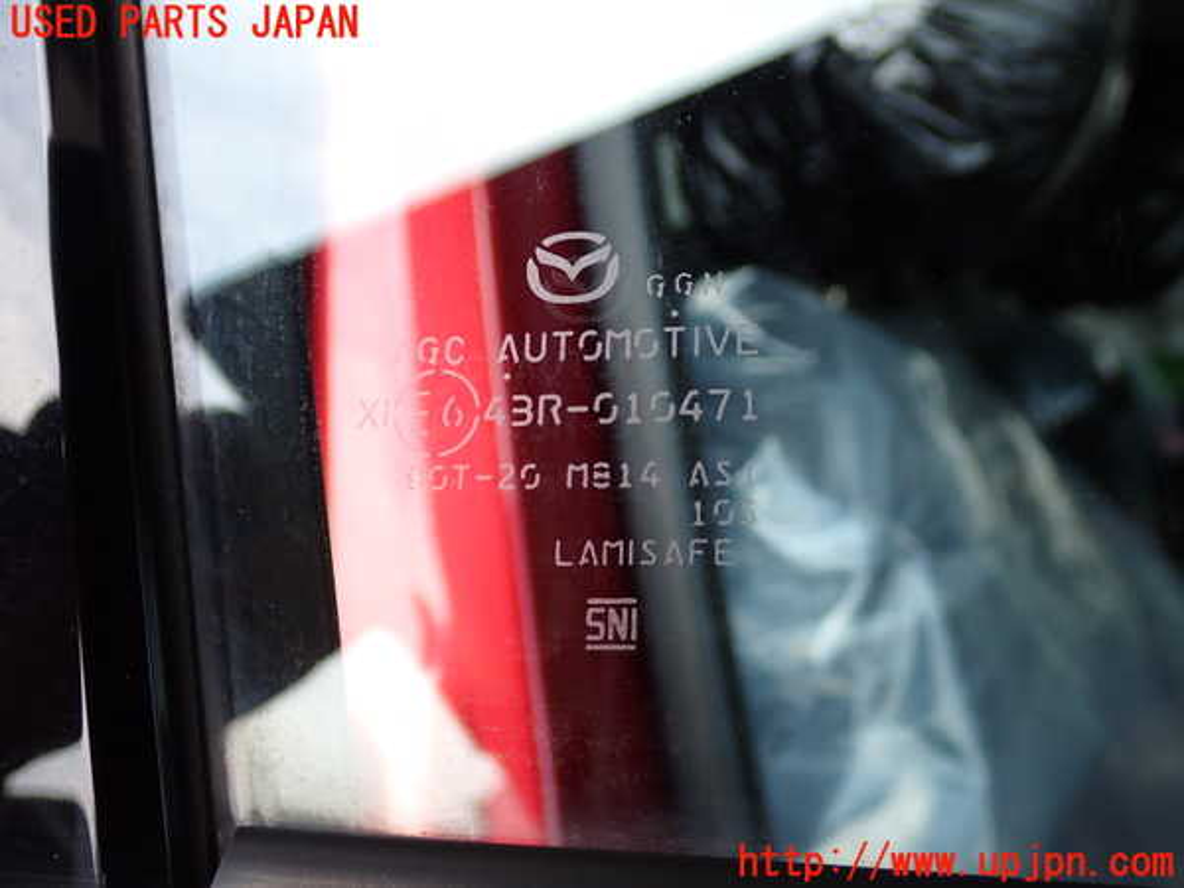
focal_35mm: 41
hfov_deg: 45.8
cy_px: 444
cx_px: 592
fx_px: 1402
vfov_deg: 35.1
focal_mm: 7.31
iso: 100
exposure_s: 1/200
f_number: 2.8
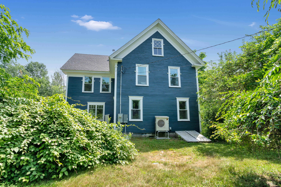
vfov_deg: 73.8
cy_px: 94
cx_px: 140
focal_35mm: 16
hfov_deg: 96.7
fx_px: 125
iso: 800
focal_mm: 16
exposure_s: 1/350
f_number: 8
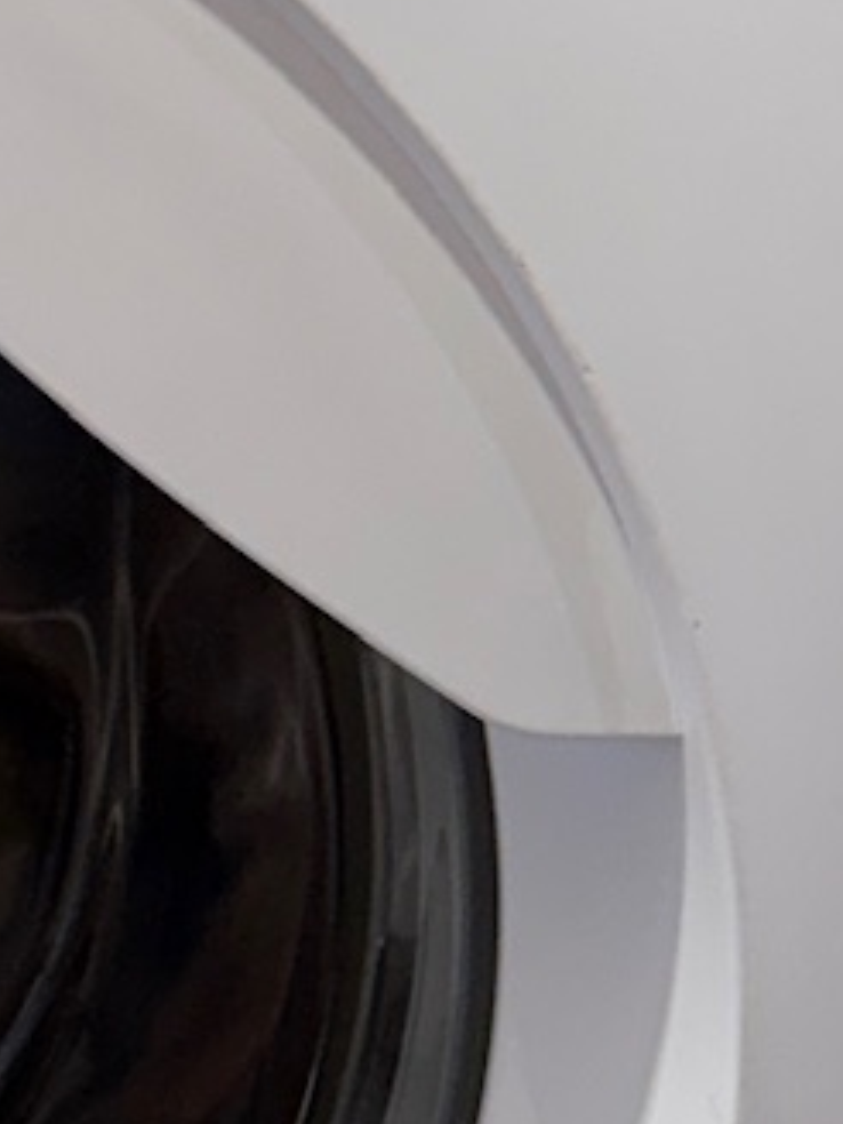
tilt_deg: -21.6
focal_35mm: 150
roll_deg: -0.9
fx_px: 4871
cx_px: -603
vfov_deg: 13.2
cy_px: 706
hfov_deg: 9.5
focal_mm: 6.76
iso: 160
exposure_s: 1/100
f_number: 1.78
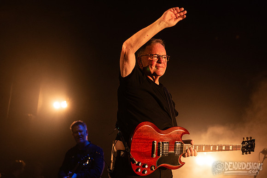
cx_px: 104
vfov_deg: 19.9
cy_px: 88
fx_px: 508
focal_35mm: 68
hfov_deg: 29.4
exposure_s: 1/500
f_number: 3.2
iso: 2000
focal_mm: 56
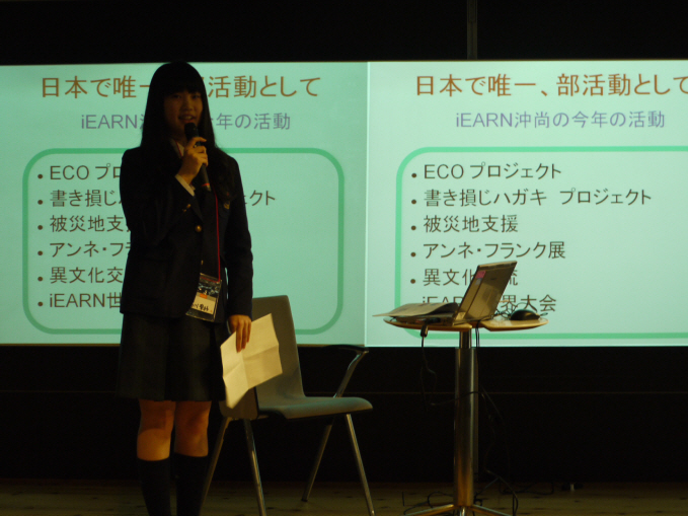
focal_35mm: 66
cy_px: 235
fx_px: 1312
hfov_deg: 29.4
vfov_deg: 22.2
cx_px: 324
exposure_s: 1/40
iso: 320
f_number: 5.1
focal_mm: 28
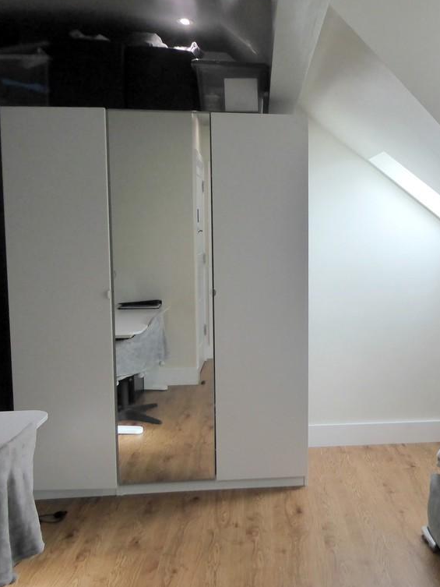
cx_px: 346
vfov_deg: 54.0
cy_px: 292
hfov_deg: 40.3
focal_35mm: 34
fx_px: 576
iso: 250
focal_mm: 4.3
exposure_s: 1/100
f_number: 3.3
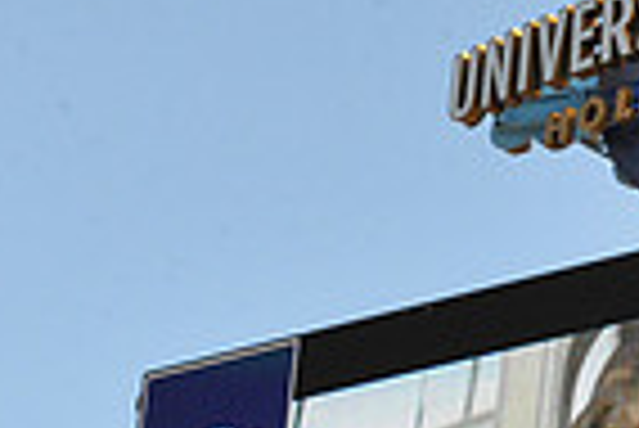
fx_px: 5792
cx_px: 662
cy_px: 473
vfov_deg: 4.2
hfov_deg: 6.3
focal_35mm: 326
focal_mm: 80
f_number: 14
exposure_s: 1/800
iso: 1600
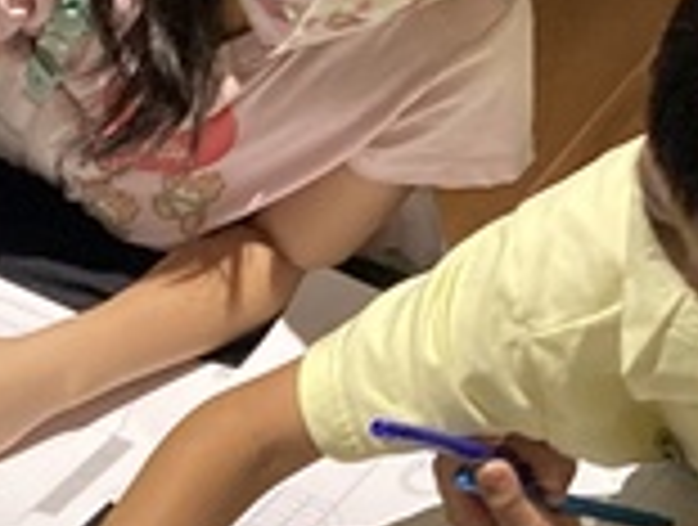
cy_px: 1074
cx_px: -90
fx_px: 3497
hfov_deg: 11.2
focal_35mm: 173
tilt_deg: -46.2
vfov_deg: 8.2
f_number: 1.8
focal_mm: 3.99
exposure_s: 1/60
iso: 200
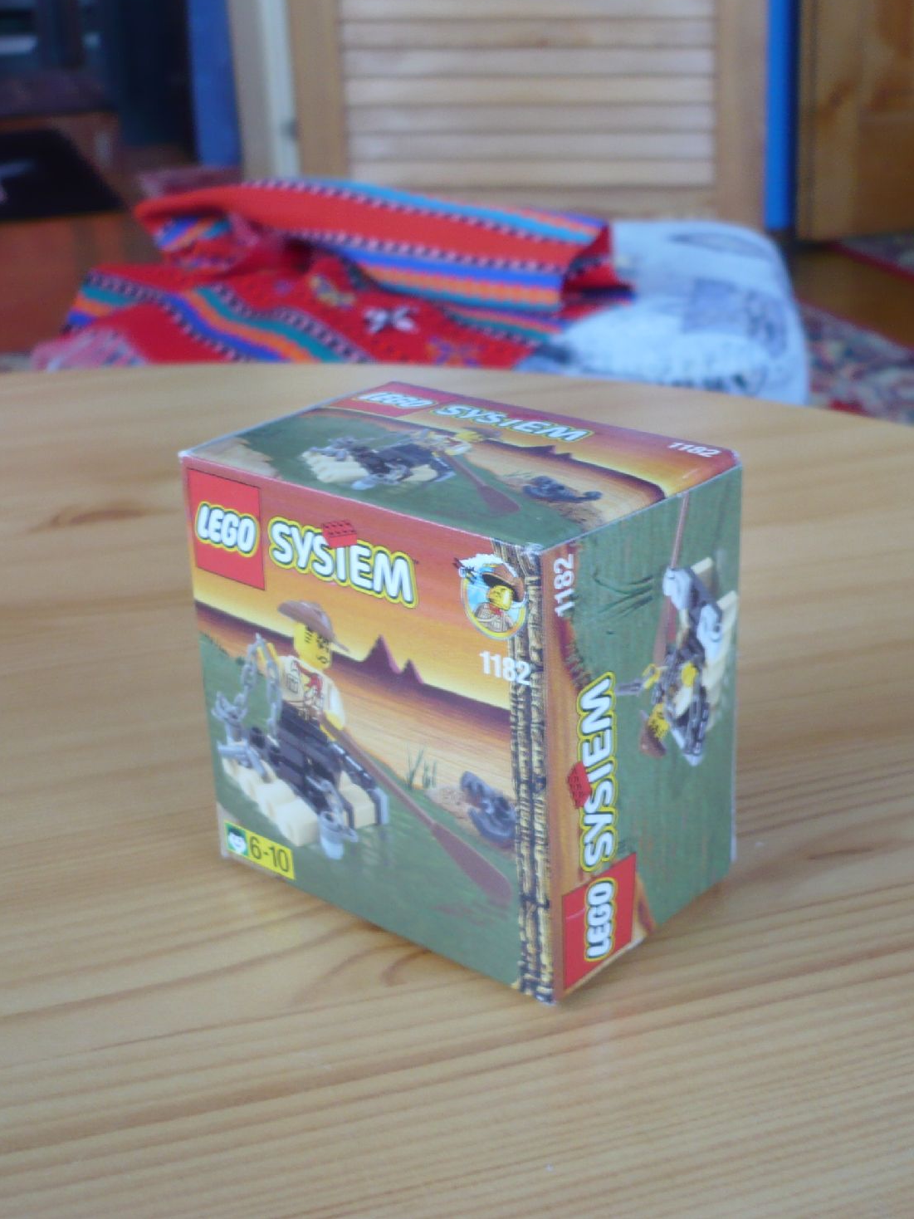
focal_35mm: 47
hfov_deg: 30.7
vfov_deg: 40.4
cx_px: 577
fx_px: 1655
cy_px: 606
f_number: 2.8
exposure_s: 1/25
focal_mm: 5.8
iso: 100
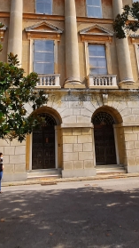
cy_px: 54
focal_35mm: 40
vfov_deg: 48.0
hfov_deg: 29.6
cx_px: 82
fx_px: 262
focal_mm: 2.35
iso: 50
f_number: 2.2
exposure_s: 1/1361
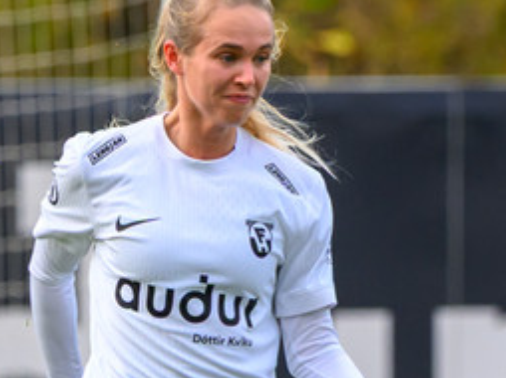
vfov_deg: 0.6
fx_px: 36860
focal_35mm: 2524
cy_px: 470
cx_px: 402
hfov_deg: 0.8
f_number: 6.3
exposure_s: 1/1000
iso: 900
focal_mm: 520
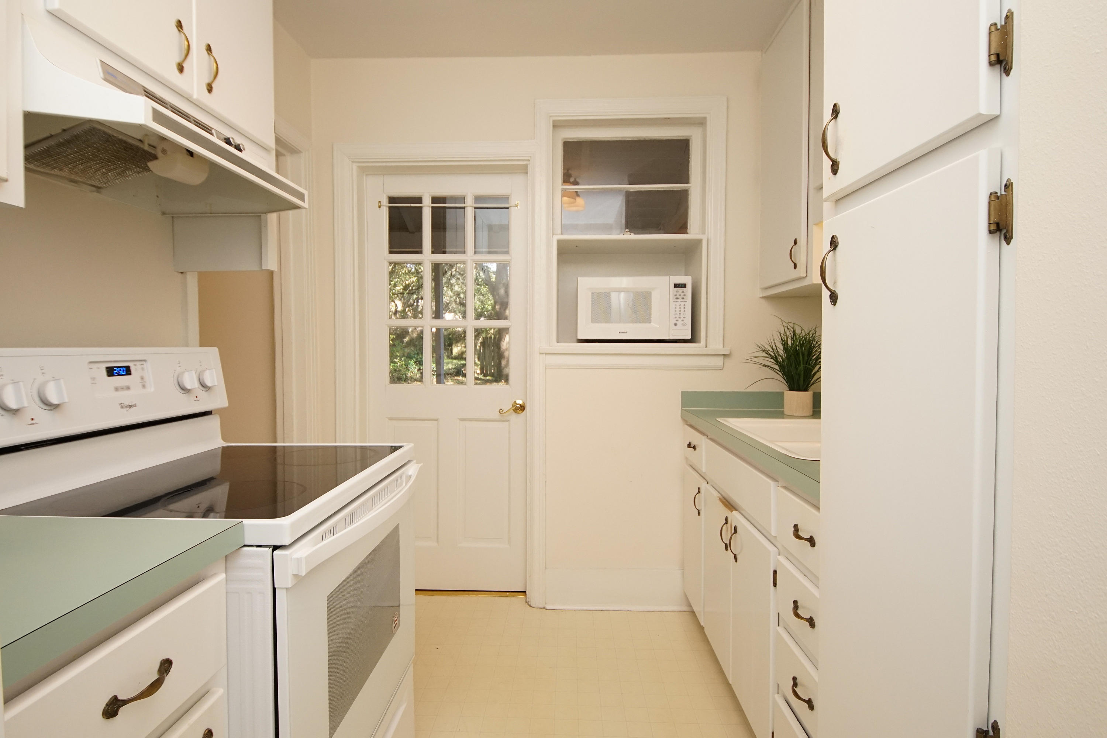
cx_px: 554
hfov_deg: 90.0
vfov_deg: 67.4
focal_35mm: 18
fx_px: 554
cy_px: 369
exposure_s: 1/160
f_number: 4.5
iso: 1250
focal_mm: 12
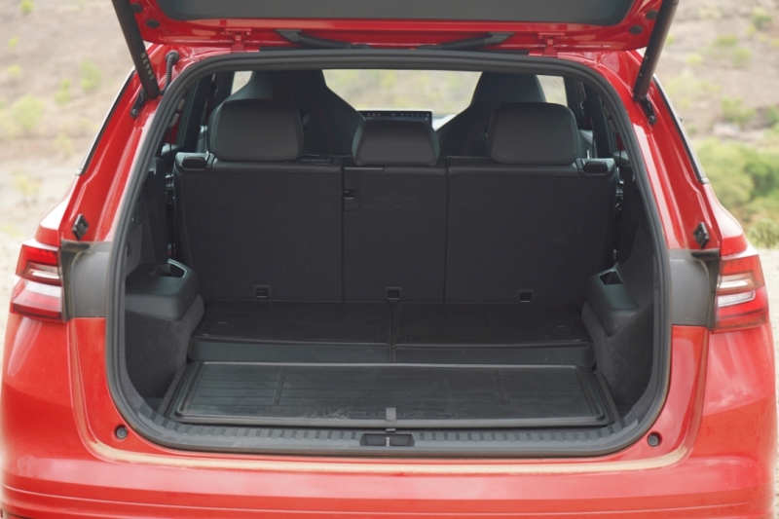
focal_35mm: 70
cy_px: 260
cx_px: 390
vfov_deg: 19.4
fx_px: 1514
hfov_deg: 28.8
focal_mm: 70
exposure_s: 1/100
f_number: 4
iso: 160
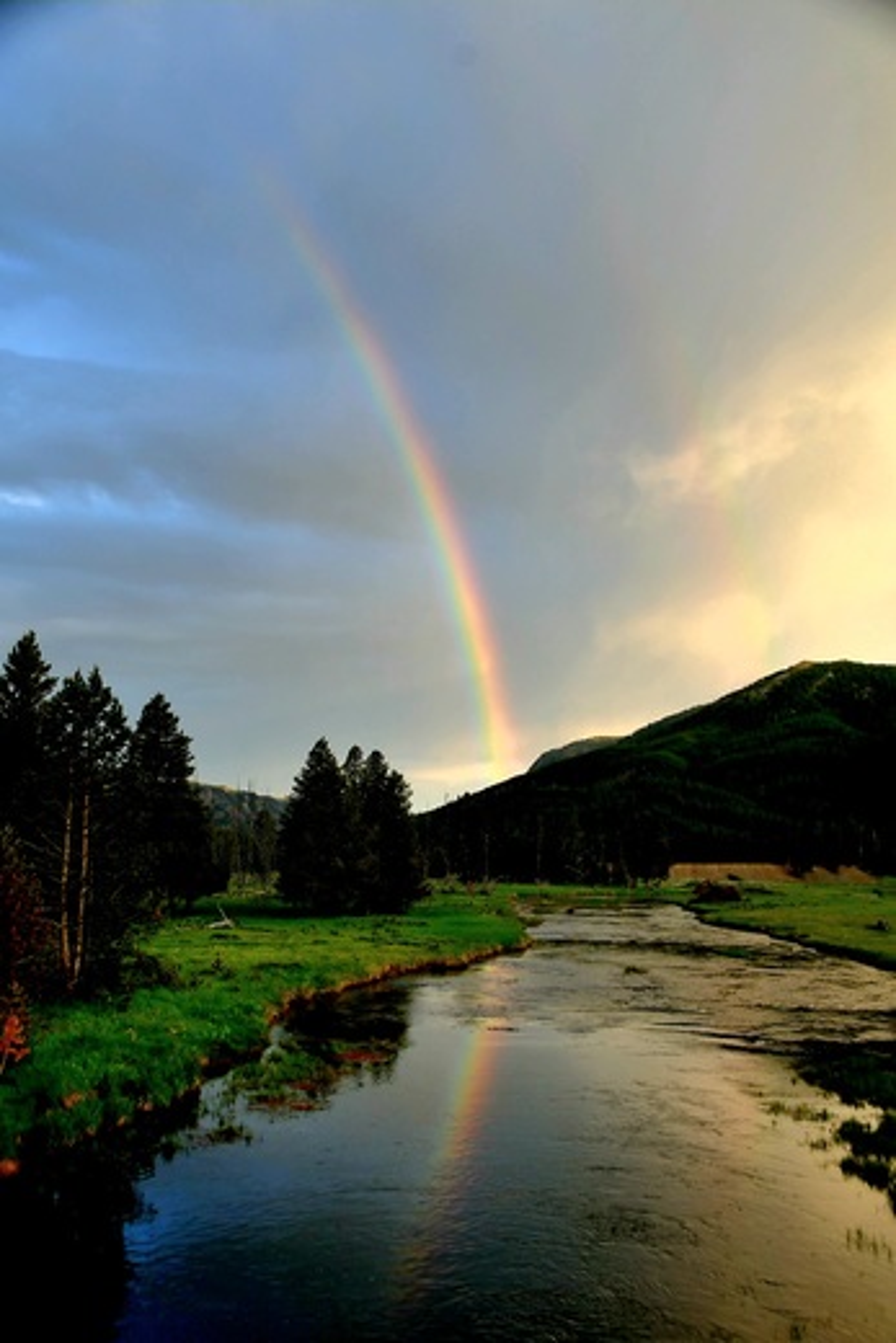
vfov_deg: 49.5
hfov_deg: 34.2
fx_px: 1455
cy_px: 672
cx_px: 448
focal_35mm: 39
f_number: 5.6
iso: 360
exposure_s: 1/250
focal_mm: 26
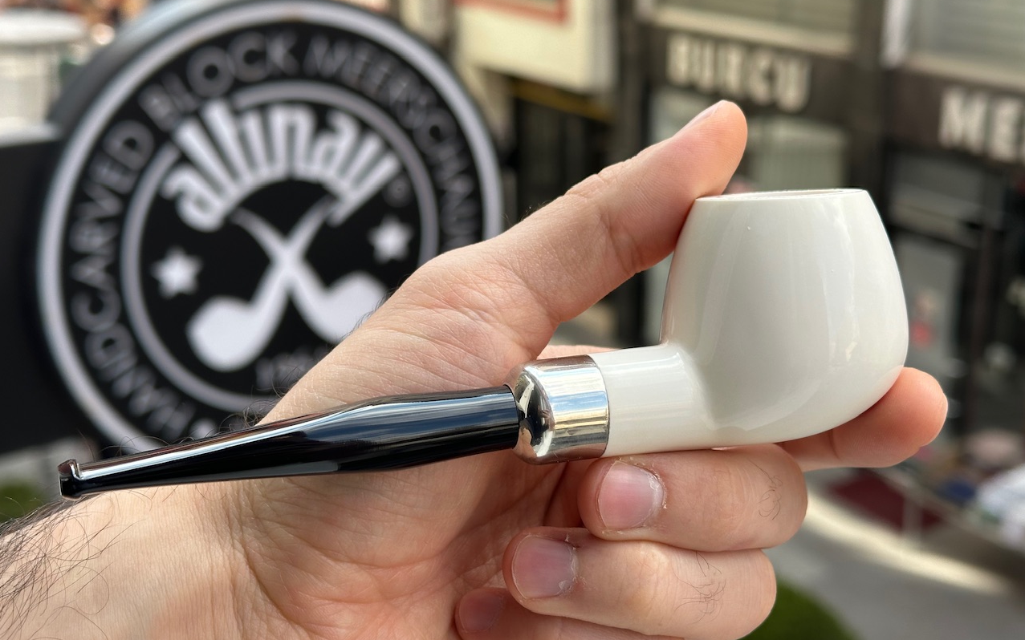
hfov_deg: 39.6
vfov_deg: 25.3
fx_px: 1425
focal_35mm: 51
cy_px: 347
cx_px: 512
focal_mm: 6.86
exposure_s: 1/816
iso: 64
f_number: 1.78
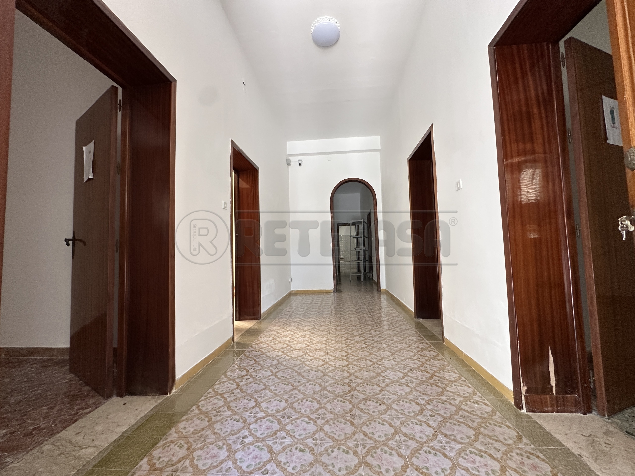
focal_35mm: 14
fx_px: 257
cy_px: 238
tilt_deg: +3.5
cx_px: 318
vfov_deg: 85.7
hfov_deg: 102.1
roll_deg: +1.8
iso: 320
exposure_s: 1/99
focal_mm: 2.22
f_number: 2.2
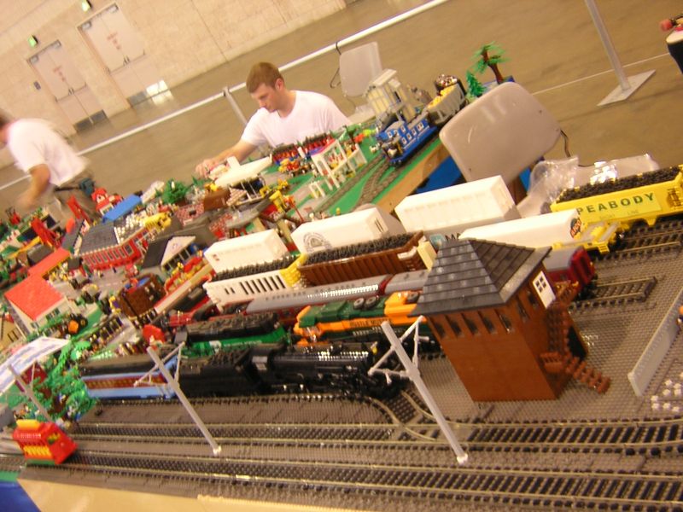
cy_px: 256
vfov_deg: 30.9
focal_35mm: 47
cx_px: 342
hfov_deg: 40.4
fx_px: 927
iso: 114
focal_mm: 6.1
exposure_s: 1/5.3
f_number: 2.9
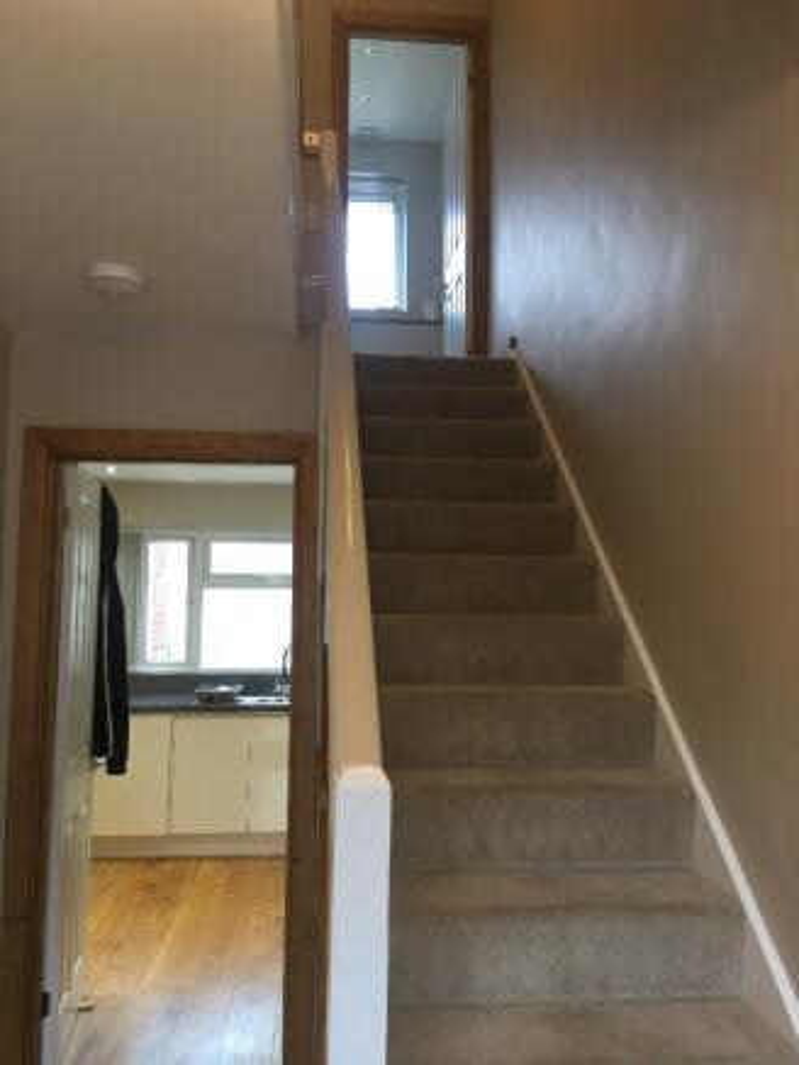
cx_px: 400
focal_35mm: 29
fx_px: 892
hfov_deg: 48.2
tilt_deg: +6.4
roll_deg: -0.1
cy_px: 532
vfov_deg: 61.6
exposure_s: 1/17
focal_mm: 4.15
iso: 32
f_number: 2.2
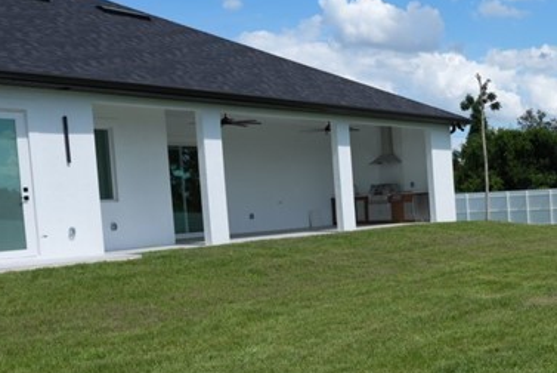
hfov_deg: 36.4
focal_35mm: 46
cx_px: 607
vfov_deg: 29.1
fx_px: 712
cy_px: 241
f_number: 8
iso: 100
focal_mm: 16
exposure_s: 1/320
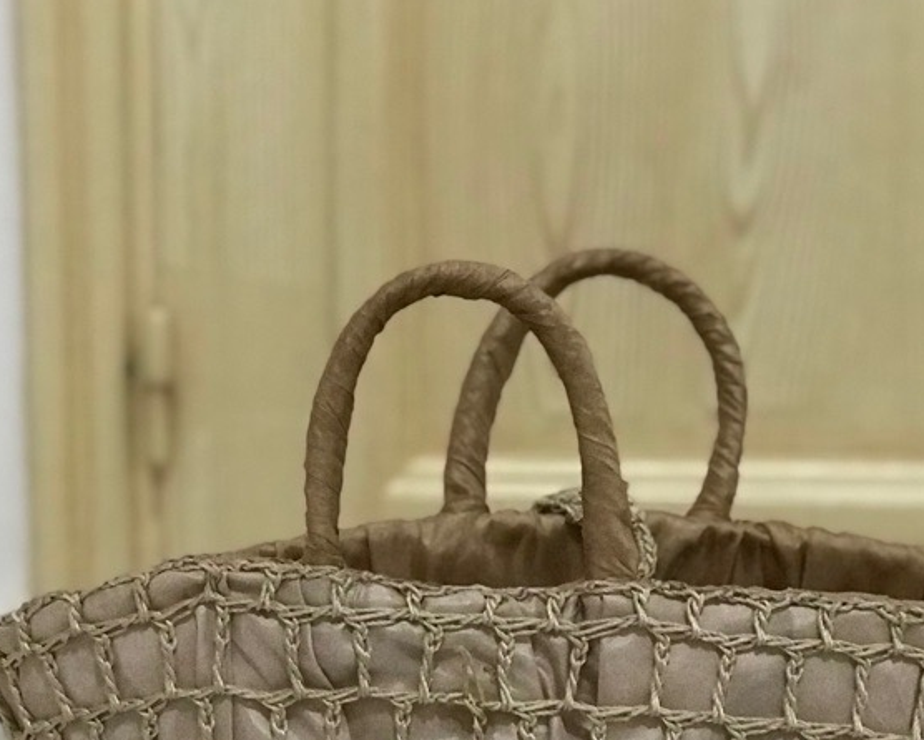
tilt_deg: -8.3
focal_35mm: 100
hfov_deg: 19.1
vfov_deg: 15.3
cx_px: 573
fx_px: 2735
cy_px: 532
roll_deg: -0.5
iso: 1000
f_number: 2.8
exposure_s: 1/50
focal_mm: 6.6
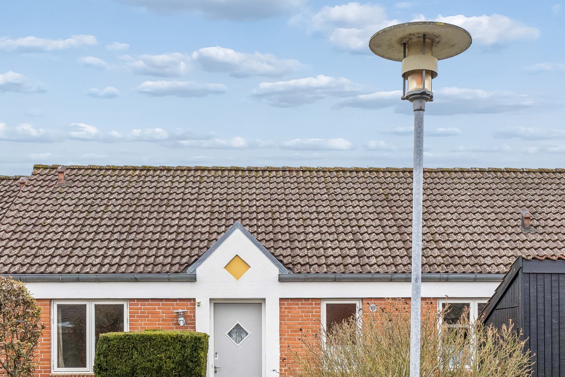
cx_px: 284
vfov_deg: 25.5
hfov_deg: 38.3
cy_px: 309
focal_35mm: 52
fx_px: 815
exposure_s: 1/250
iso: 400
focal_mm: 19
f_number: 8
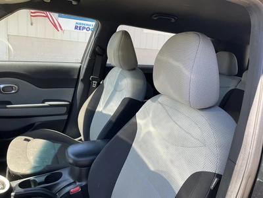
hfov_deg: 61.7
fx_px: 220
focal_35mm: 29
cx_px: 132
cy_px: 99
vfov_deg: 48.2
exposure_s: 1/122
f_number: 1.8
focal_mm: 3
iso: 20
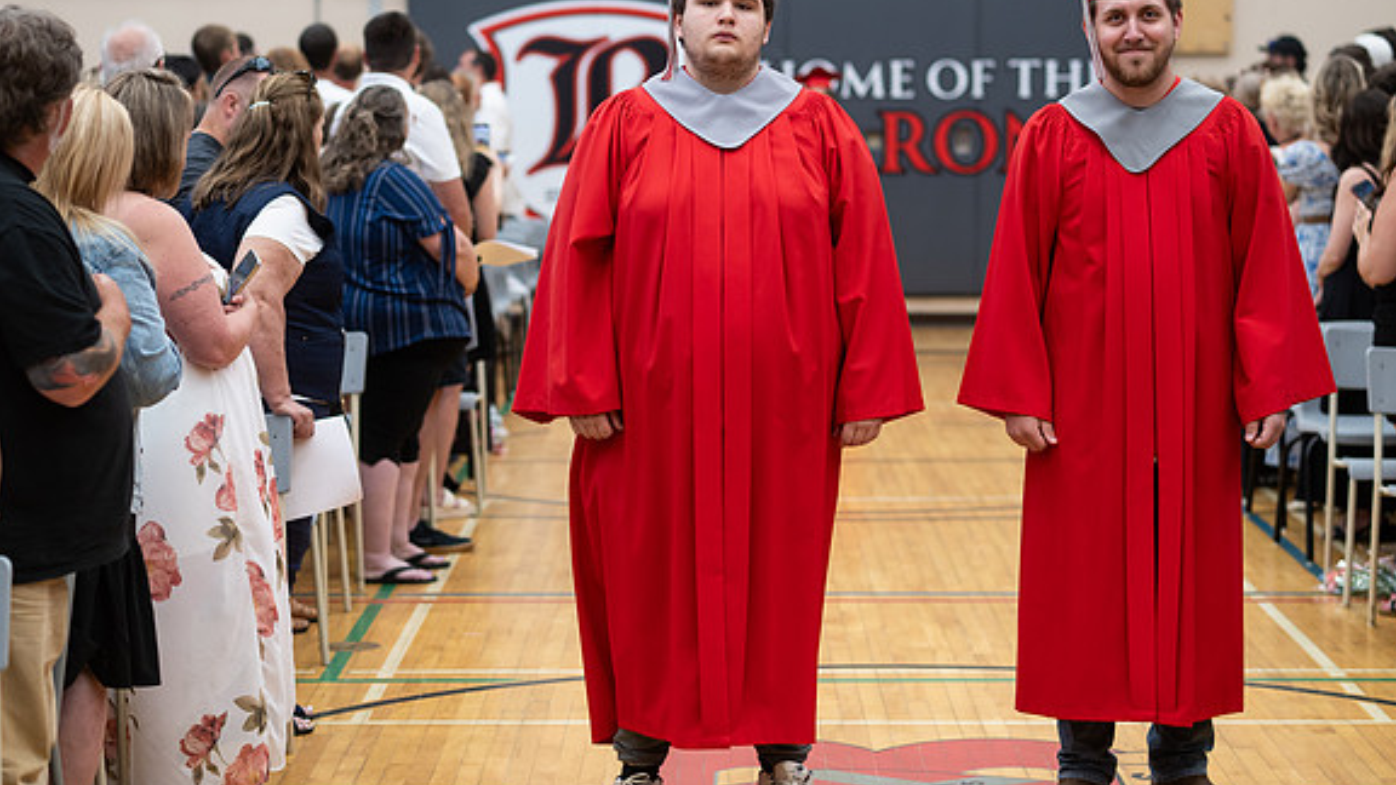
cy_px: 384
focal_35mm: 95
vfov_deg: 12.7
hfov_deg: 22.5
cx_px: 659
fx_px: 3517
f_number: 2.8
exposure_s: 1/200
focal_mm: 85
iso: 1000
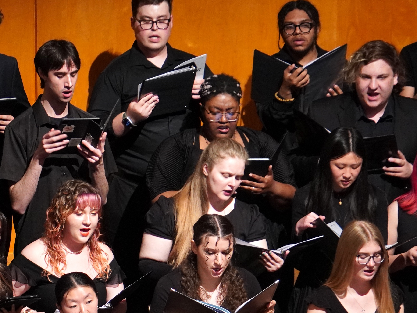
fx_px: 4458
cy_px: 274
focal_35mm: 370
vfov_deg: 4.0
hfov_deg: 5.4
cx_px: 96
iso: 2000
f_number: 5.6
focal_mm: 112
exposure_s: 1/40
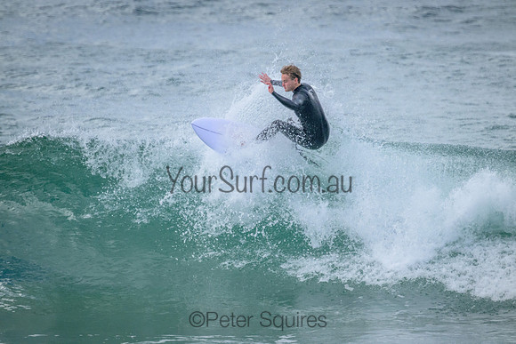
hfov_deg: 2.6
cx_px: 258
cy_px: 172
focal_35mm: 800
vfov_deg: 1.7
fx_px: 11469
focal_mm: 800
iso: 3600
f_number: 11
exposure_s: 1/1250
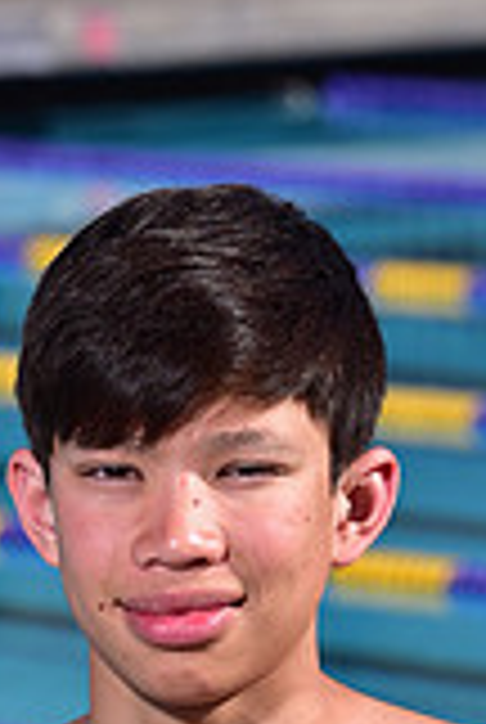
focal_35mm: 611
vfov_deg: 3.4
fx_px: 12319
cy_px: 890
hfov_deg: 2.3
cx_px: 70
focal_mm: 170
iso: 80
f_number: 9
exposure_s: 1/250
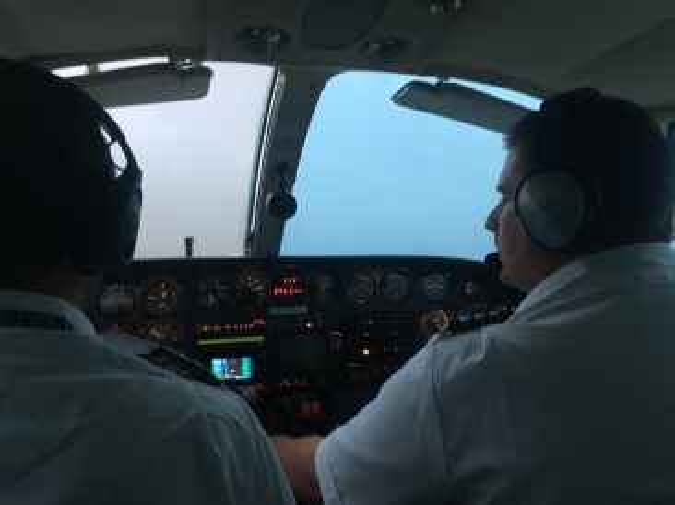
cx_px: 338
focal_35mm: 29
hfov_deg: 61.7
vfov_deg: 48.2
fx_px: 565
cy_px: 252
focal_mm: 4.15
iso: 125
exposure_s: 1/30
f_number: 2.2
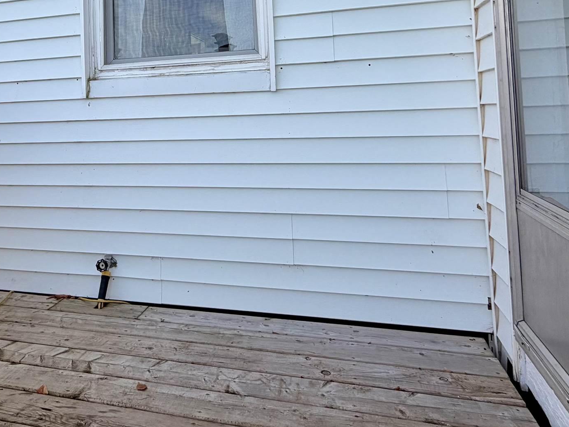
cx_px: 178
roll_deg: +1.8
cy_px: 85
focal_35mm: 31
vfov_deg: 43.3
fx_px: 510
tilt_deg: +3.0
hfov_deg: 56.7
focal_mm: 2.22
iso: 40
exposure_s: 1/742
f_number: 2.2
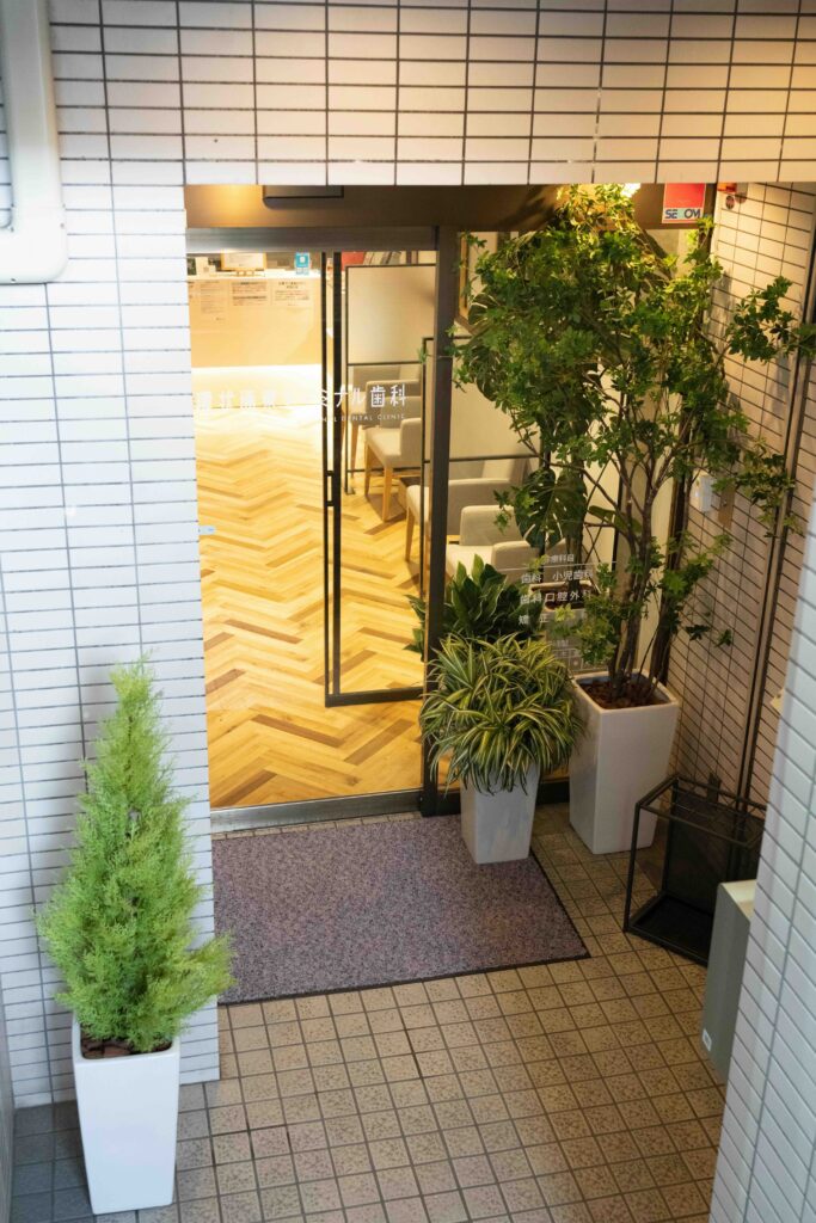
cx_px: 408
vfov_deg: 53.1
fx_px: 1223
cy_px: 612
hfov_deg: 36.9
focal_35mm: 36
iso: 4000
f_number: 5.6
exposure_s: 1/160
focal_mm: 36
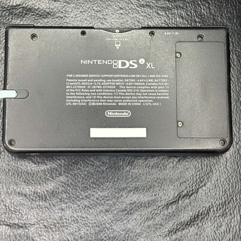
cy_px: 92
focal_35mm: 69
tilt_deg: -79.0
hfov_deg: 25.0
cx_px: 115
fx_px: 543
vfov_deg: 24.9
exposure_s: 1/40
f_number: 1.6
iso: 160
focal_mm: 5.96
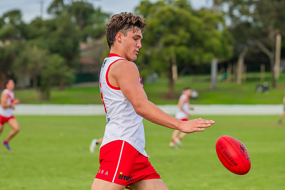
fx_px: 1346
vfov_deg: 8.1
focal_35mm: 170
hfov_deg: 12.1
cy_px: 95
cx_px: 142
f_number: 6.3
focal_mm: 170
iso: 800
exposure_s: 1/1600
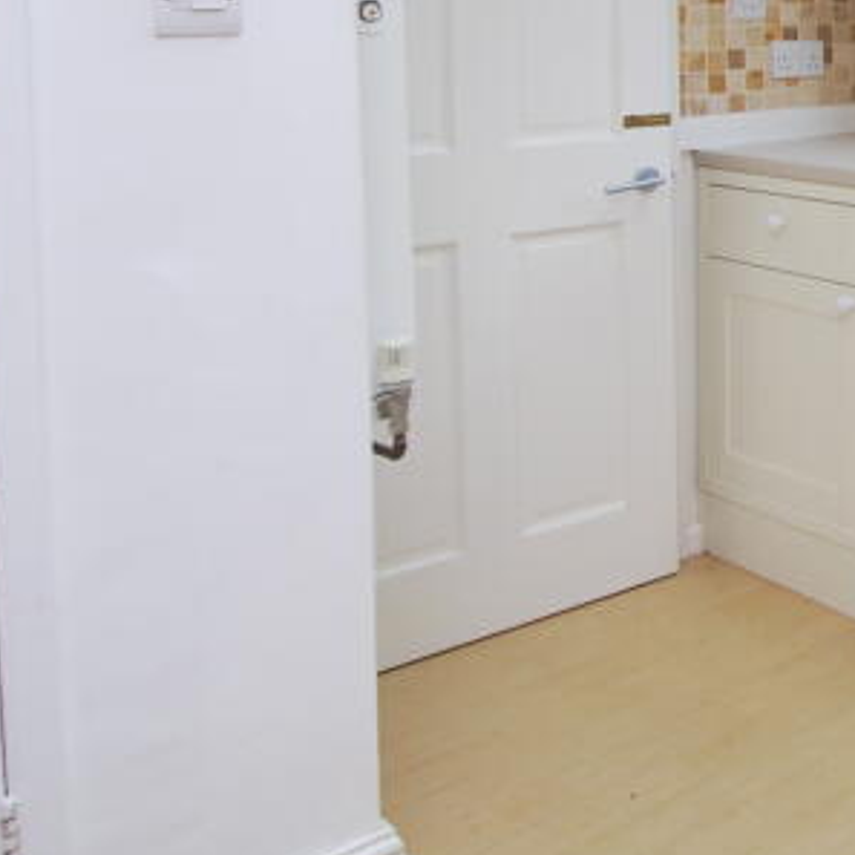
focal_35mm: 44
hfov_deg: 30.3
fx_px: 1230
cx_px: 1114
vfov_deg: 35.4
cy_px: 39
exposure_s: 1/60
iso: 200
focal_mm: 10
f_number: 4
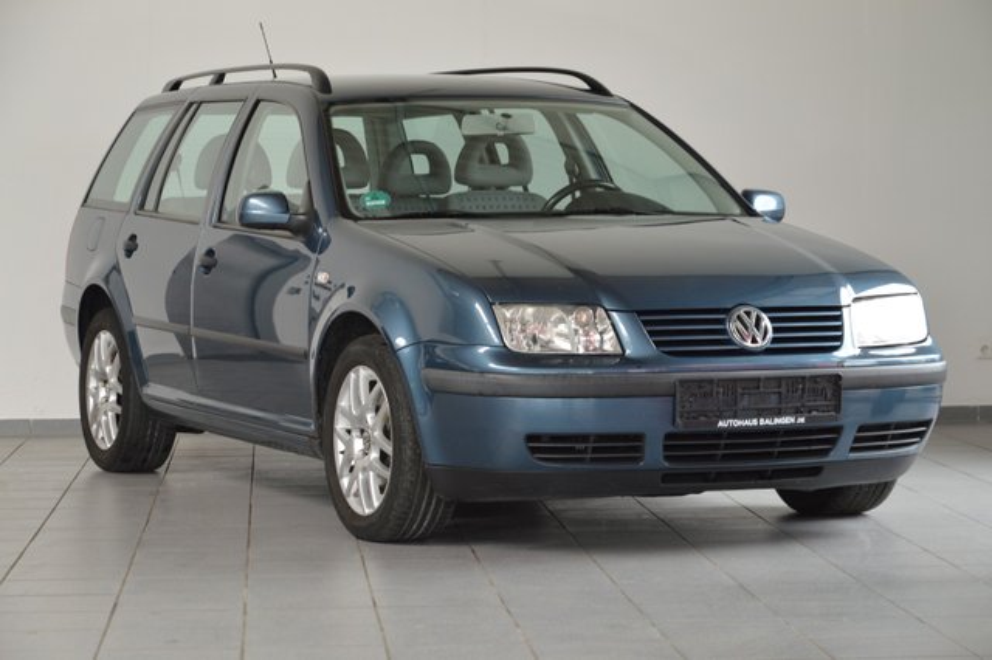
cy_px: 330
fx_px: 2892
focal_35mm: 105
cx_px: 496
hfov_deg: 19.5
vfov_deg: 13.0
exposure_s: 1/60
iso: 400
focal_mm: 70
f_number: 5.3
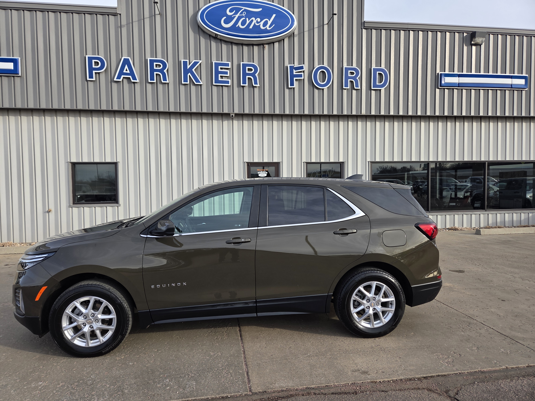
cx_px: 268
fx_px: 355
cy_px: 200
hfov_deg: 73.9
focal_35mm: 23
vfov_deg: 58.9
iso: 80
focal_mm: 5.4
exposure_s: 1/1686
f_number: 1.8
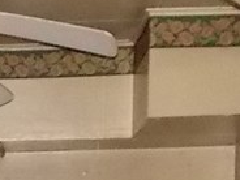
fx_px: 1116
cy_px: 408
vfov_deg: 8.5
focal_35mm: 161
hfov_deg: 11.7
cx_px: -120
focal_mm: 4.1
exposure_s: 1/25
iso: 500
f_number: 3.3
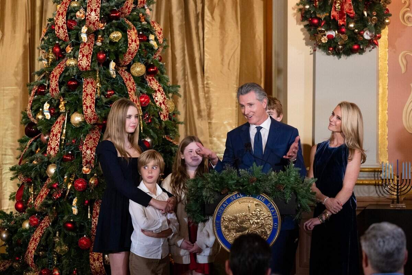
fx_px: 1373
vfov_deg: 11.4
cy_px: 138
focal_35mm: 120
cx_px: 206
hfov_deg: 17.1
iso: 3200
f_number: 4
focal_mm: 120
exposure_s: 1/250
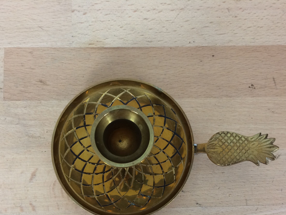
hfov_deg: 46.8
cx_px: 141
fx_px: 331
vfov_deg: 35.6
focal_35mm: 40
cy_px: 146
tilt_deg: -80.1
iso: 100
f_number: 2.2
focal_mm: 4.15
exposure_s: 1/33
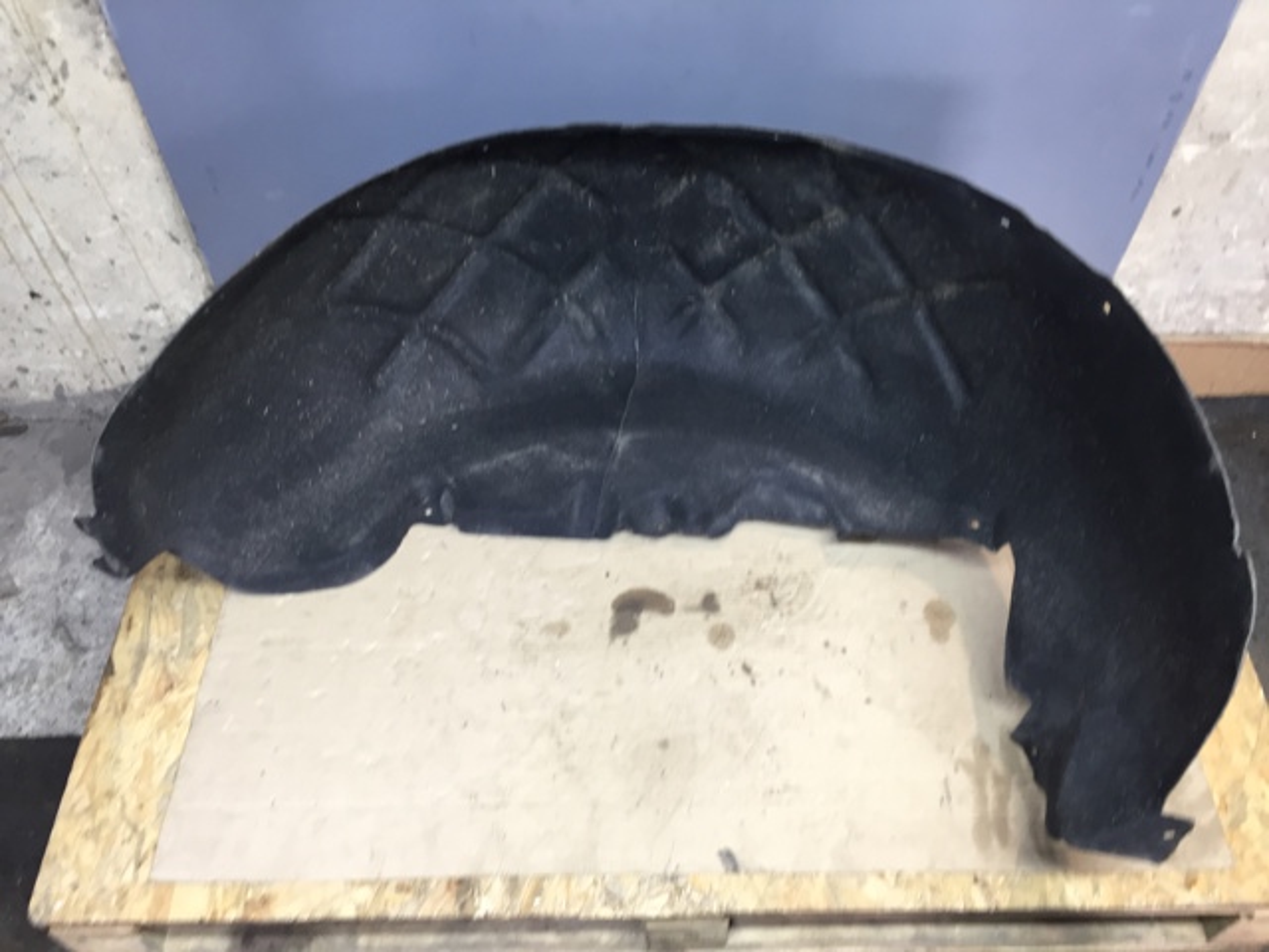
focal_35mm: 29
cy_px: 476
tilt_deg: -53.9
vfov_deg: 48.2
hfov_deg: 61.7
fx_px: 1063
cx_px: 634
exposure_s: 1/33
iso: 100
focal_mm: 4.15
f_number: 2.2
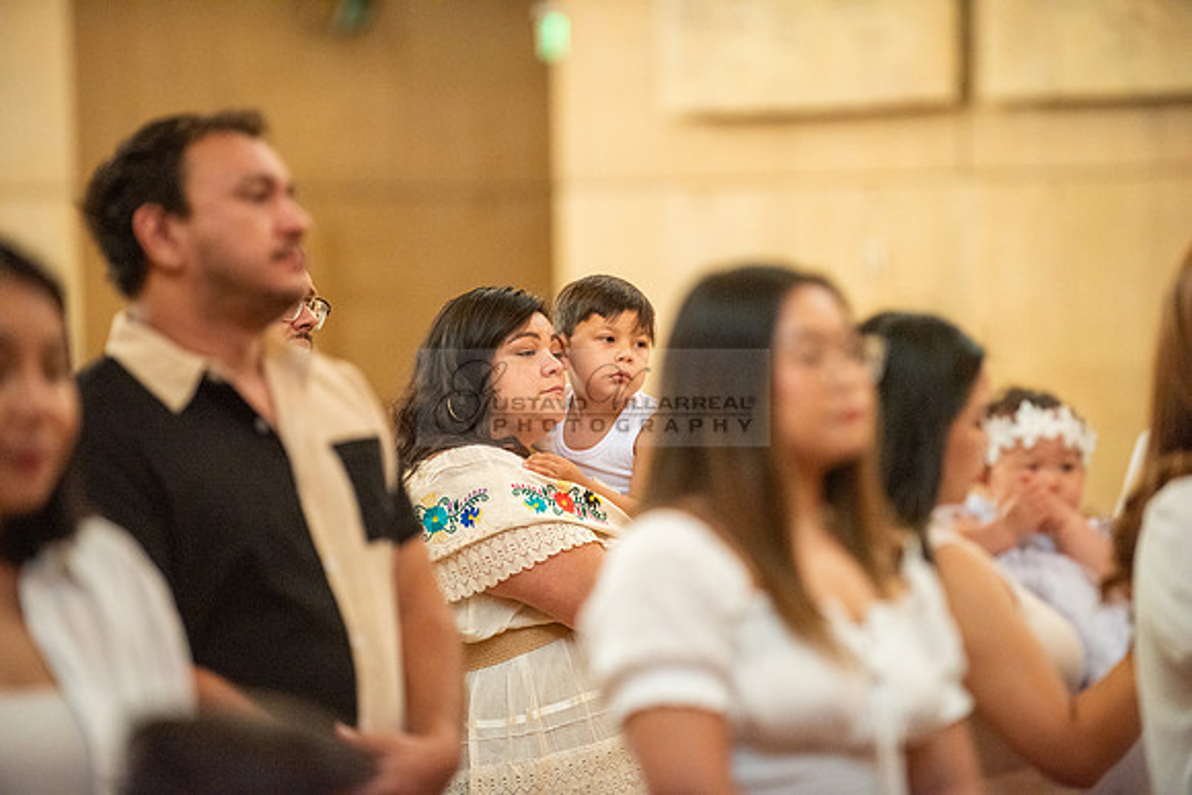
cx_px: 596
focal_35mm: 200
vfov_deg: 6.9
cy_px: 398
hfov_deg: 10.3
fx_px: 6623
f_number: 2.8
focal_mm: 200
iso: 2000
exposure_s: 1/160
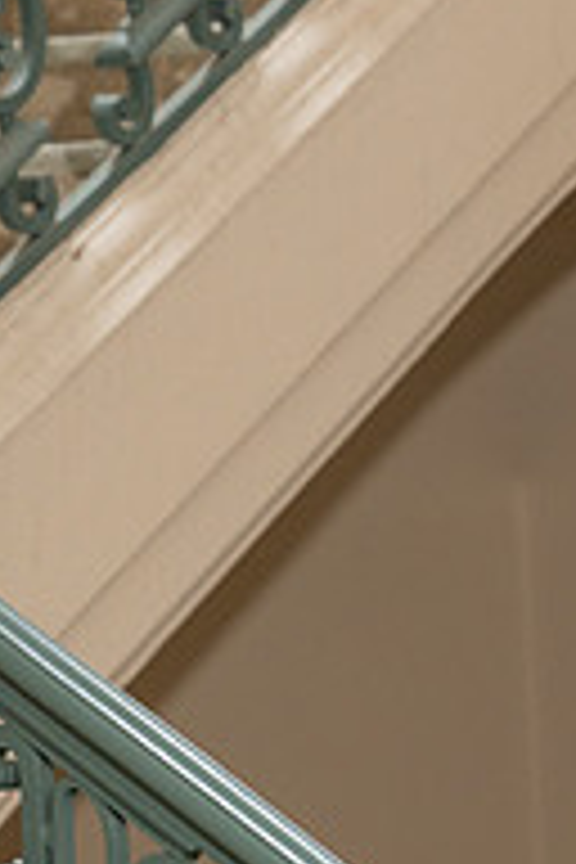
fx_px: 5064
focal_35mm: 211
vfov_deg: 9.7
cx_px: 1287
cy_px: 740
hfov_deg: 6.3
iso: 500
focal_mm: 70
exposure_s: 1/200
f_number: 5.6
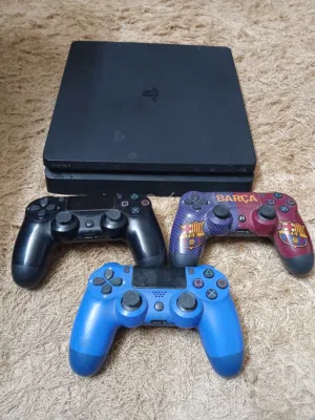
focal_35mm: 26
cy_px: 210
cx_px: 158
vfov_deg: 67.3
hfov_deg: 53.1
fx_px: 315
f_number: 1.8
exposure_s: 1/25
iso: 500
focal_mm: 3.98
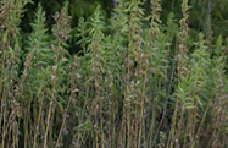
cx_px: 330
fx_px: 1437
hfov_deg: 8.9
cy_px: 73
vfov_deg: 5.9
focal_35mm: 229
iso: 200
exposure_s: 1/320
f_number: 2.8
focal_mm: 70
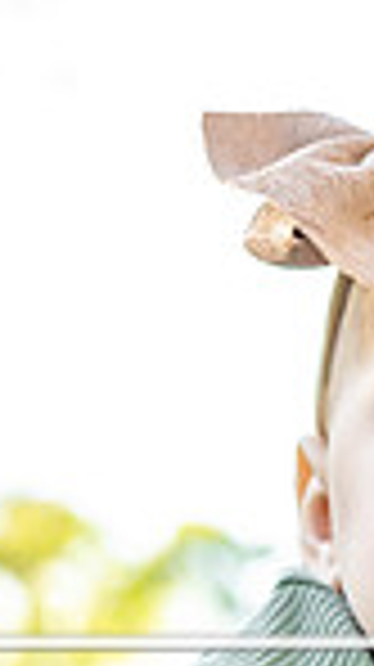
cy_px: 695
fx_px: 2545
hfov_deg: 8.4
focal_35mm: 144
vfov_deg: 14.6
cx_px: 374
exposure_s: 1/200
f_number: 2.8
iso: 160
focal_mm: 35
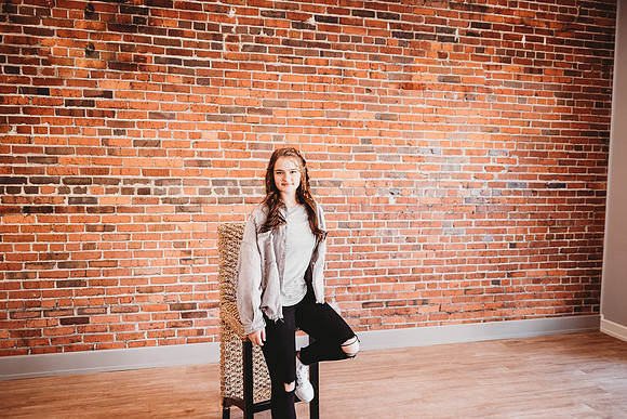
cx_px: 314
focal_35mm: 24
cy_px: 210
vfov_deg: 53.2
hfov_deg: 73.7
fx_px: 418
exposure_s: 1/160
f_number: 2.2
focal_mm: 24
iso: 500
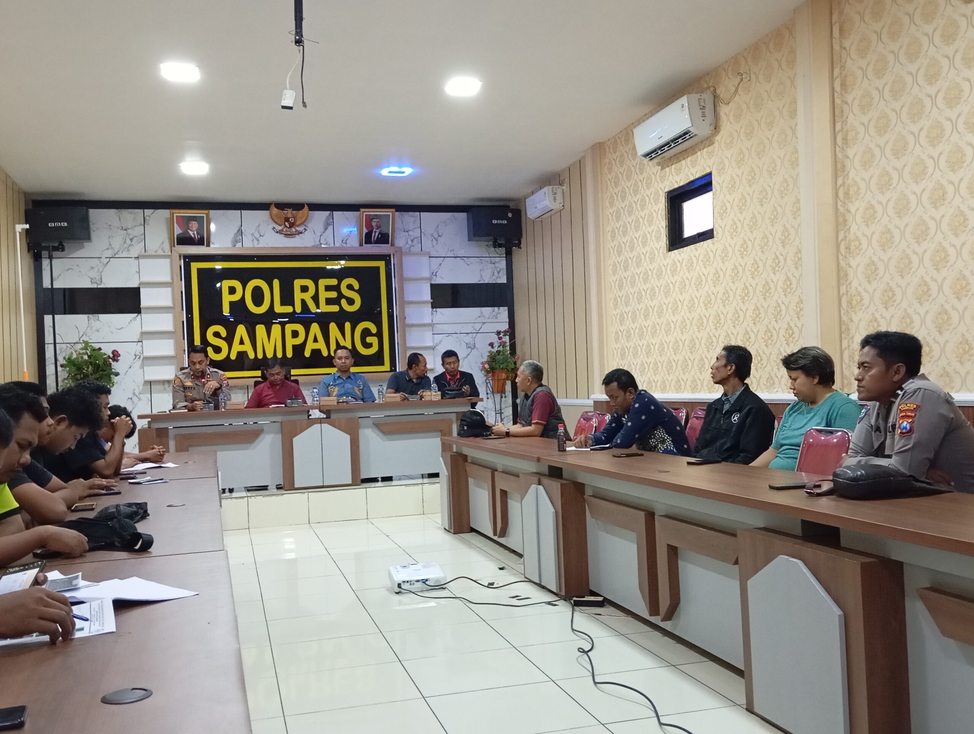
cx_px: 487
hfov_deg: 53.9
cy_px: 367
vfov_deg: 41.9
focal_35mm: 34
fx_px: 958
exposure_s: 1/20
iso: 3143
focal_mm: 4.22
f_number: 1.8
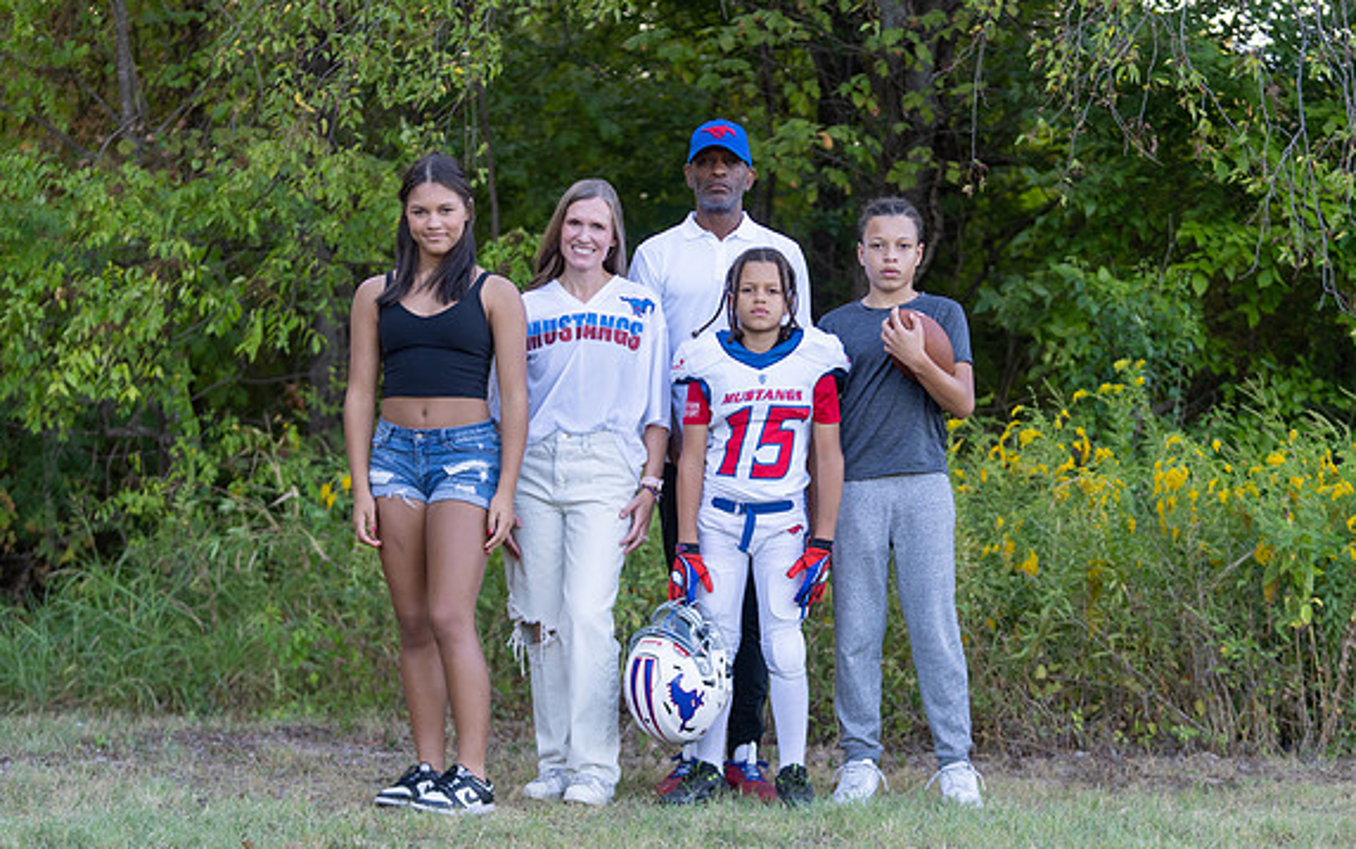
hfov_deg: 24.9
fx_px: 3069
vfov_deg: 15.7
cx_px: 686
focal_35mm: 83
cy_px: 433
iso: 250
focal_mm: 70
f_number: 2.8
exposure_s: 1/320
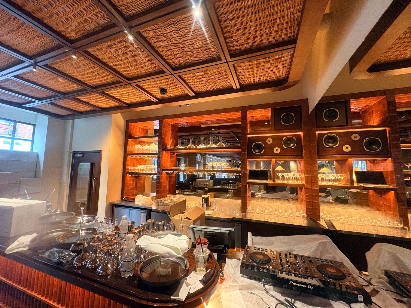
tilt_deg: +5.6
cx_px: 206
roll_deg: -0.9
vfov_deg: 85.7
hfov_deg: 102.1
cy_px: 154
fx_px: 166
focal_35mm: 14
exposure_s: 1/60
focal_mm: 2.22
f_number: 2.2
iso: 640
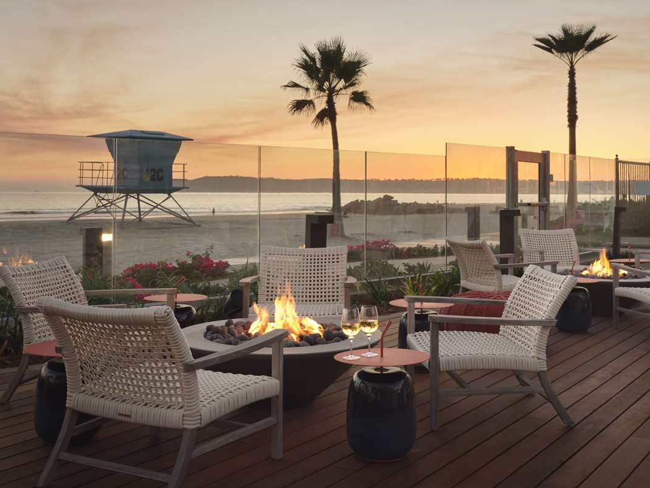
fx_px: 770
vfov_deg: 34.9
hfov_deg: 45.7
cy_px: 174
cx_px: 344
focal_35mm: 41
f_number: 11
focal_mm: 36.2
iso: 500
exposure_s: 1/25
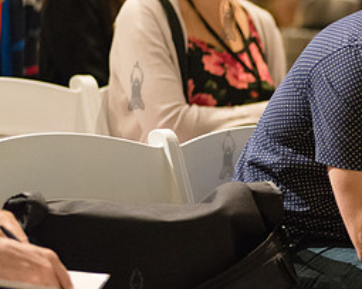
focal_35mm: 267
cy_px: 86
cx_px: 410
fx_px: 2861
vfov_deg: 5.8
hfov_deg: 7.2
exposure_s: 1/200
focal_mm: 125
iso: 4000
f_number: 2.8
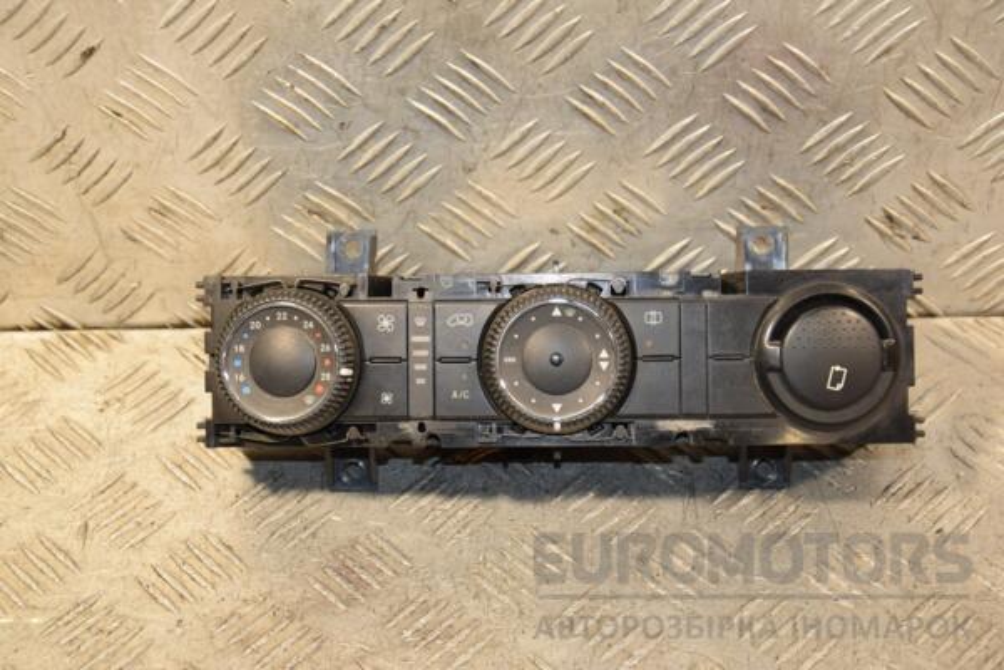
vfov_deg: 18.2
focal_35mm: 75
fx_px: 2092
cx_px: 502
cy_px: 335
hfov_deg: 27.0
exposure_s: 1/125
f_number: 5
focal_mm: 50
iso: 800
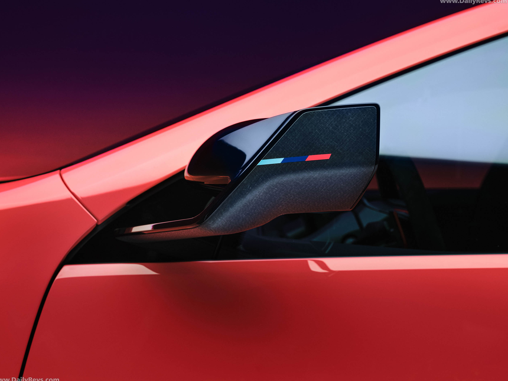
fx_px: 660
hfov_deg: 42.1
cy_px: 191
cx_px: 249
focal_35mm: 45
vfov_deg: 32.2
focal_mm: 55
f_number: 9
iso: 1000
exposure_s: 1/15
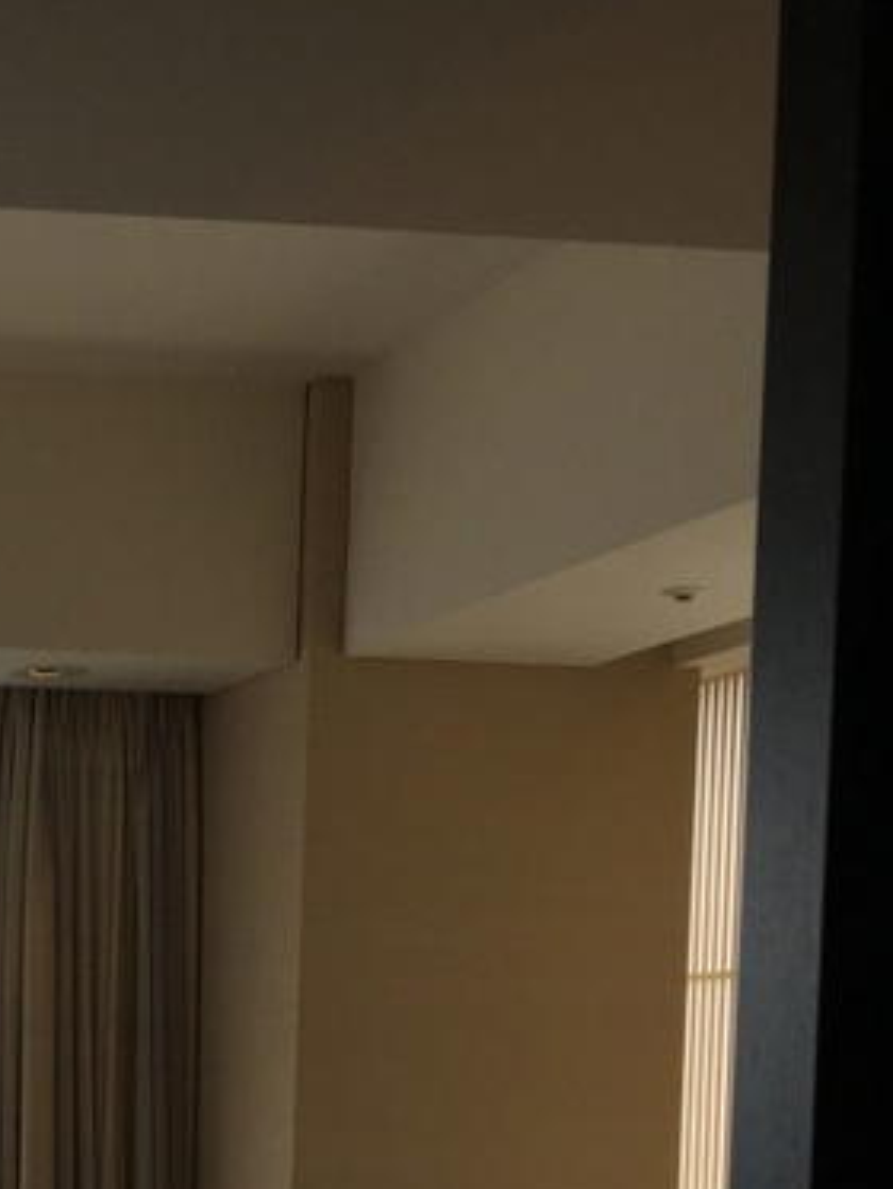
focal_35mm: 87
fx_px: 2991
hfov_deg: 15.9
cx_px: -344
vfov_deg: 21.4
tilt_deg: -2.4
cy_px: 1285
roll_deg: -2.2
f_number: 2.2
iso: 32
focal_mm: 4.15
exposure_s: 1/169
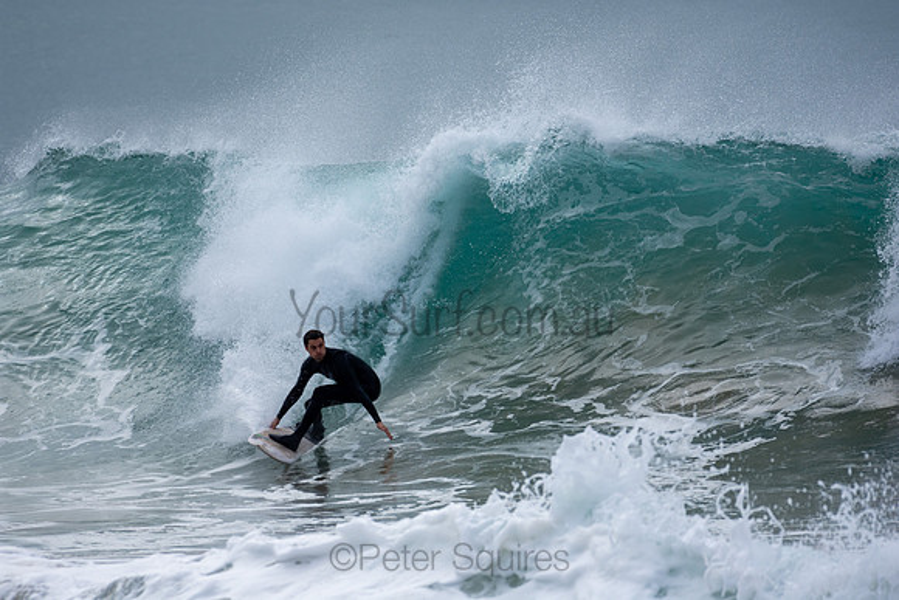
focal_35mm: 750
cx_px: 450
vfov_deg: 1.8
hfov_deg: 2.7
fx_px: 18733
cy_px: 300
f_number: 5.6
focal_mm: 500
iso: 160
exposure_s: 1/800
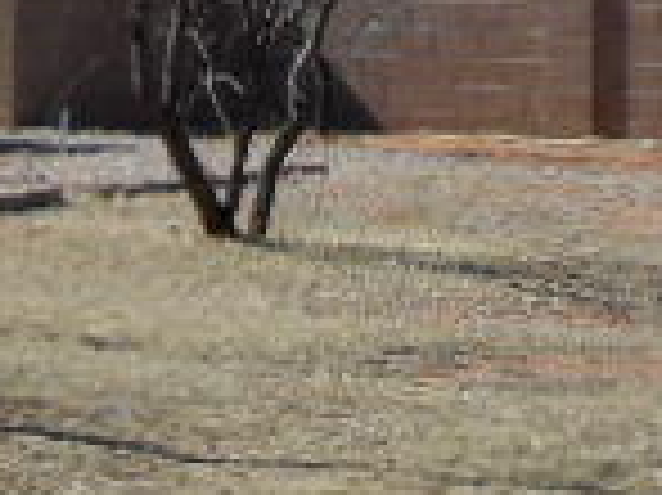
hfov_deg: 8.9
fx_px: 4242
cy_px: -418
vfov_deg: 6.5
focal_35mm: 222
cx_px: 59
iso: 80
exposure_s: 1/500
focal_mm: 9.1
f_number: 4.9
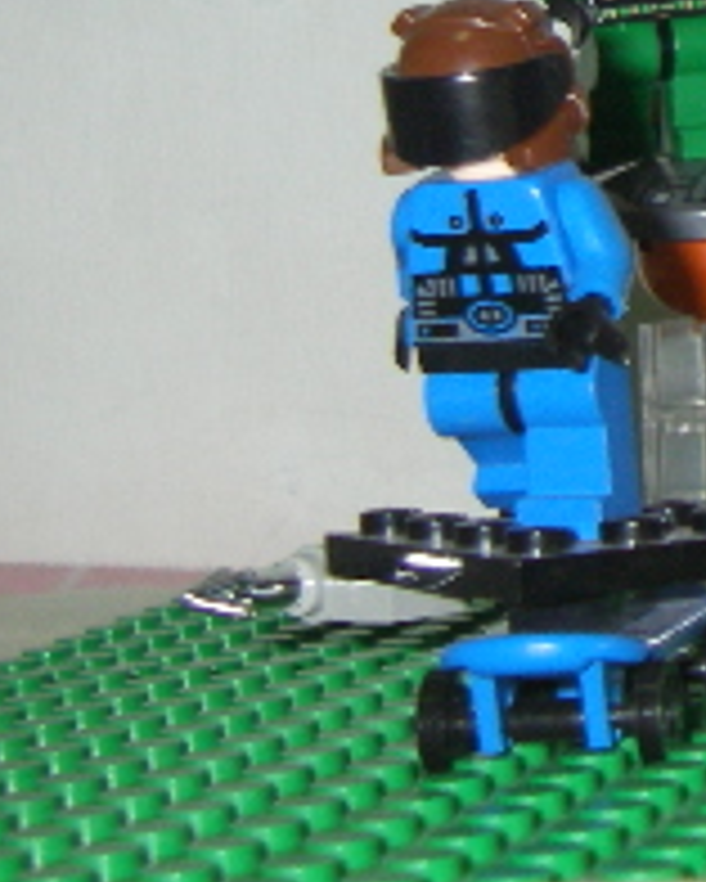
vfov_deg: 13.4
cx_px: 1232
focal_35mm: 140
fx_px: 3654
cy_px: -171
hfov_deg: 10.4
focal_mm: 7.3
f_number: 3.4
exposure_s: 1/40
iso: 160
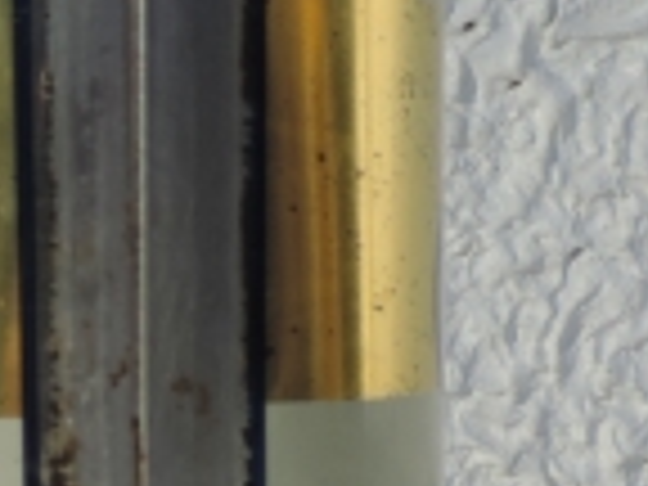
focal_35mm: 117
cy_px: 459
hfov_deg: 16.3
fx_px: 2190
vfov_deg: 12.5
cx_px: -58
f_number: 3.1
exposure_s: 1/1000
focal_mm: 4.9
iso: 80
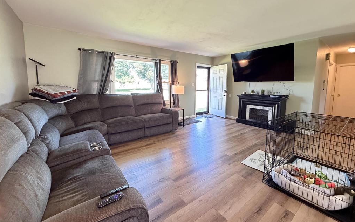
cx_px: 178
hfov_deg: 101.5
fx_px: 145
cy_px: 99
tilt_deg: -6.0
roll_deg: -0.5
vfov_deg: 74.6
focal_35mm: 15
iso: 800
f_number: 2.2
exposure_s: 1/60
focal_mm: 2.22
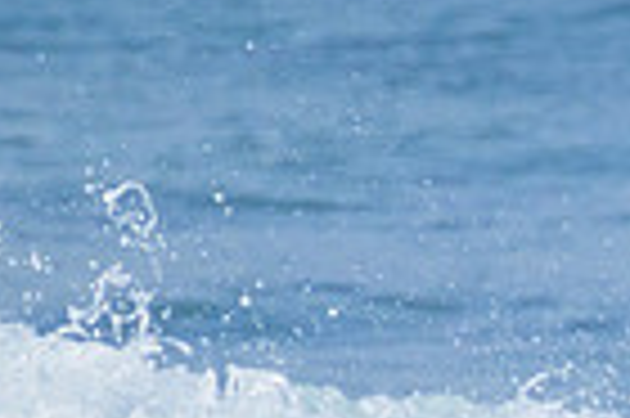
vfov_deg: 0.4
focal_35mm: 3314
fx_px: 57927
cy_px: 618
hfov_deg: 0.6
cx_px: 1040
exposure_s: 1/1600
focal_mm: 800
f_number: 11
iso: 1800
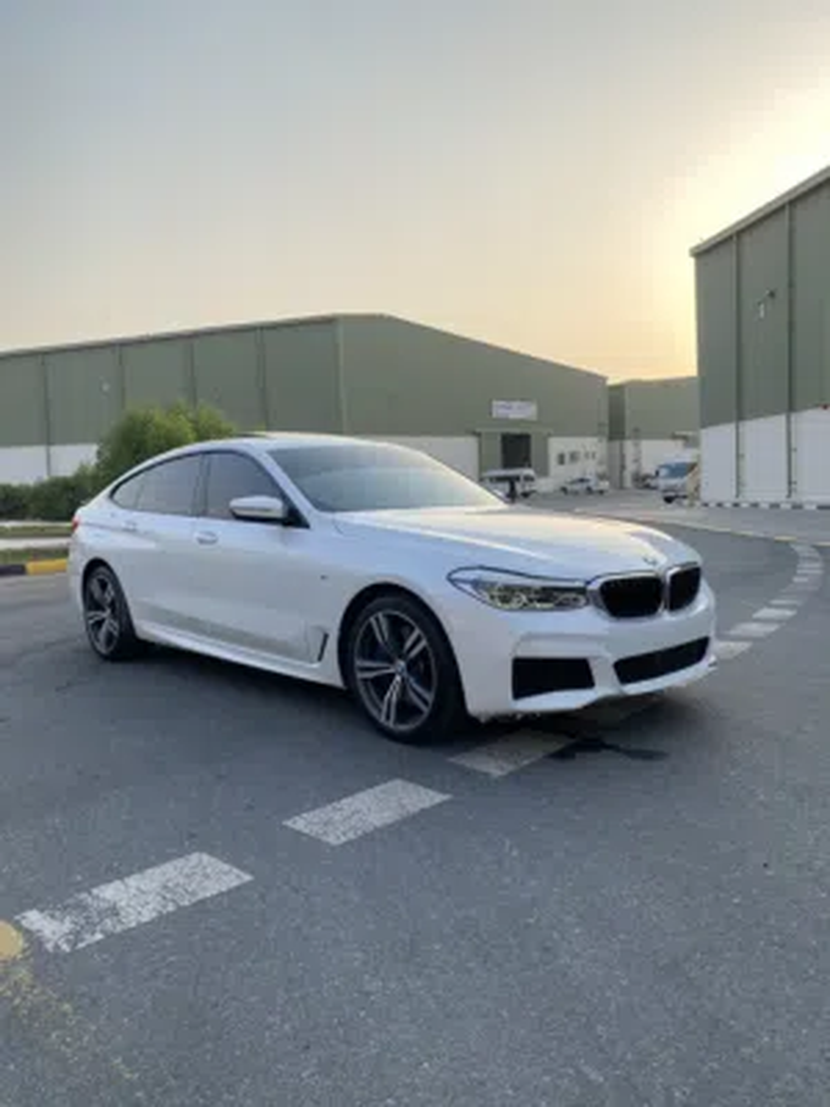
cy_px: 554
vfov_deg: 67.3
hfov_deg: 53.1
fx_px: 831
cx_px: 415
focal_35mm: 26
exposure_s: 1/426
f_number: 1.8
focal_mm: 4.25
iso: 32
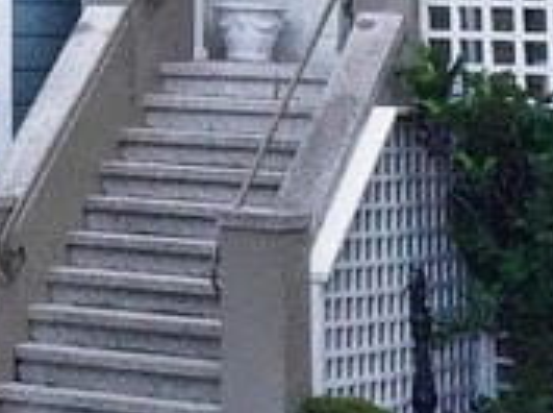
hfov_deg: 9.5
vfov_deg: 7.2
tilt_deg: +8.6
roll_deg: -2.3
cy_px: -497
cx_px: -522
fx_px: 3141
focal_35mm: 197
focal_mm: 4.15
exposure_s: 1/1163
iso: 32
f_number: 2.2
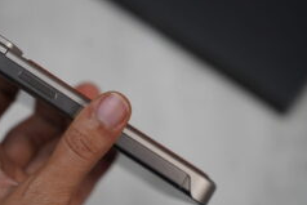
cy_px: 106
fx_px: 904
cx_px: 59
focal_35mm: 106
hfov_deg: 19.1
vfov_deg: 12.9
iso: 640
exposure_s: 1/80
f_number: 4
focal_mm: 63
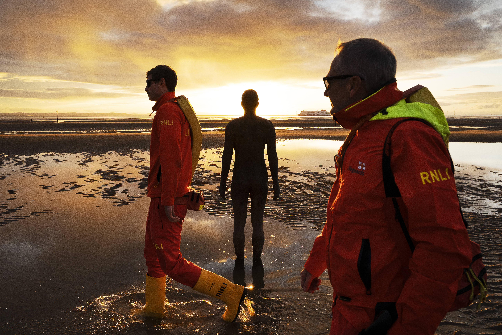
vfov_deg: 51.3
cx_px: 235
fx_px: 349
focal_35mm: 25
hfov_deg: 71.4
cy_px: 162
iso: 1600
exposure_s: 1/1600
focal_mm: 22
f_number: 5.6
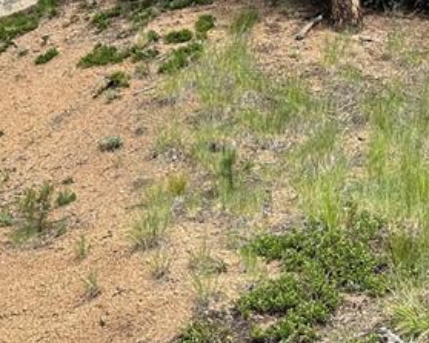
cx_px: 214
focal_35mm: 86
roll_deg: -1.0
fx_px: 1092
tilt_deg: +8.5
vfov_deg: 17.1
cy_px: -61
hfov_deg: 22.2
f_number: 1.78
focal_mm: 6.86
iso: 80
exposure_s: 1/2252
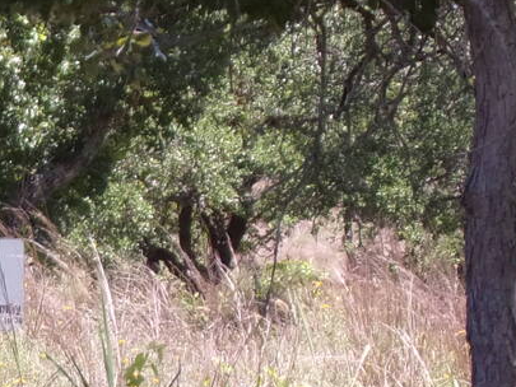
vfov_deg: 7.7
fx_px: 2863
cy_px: 426
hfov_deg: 9.9
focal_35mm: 192
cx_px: -289
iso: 80
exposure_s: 1/200
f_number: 4.3
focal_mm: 9.8
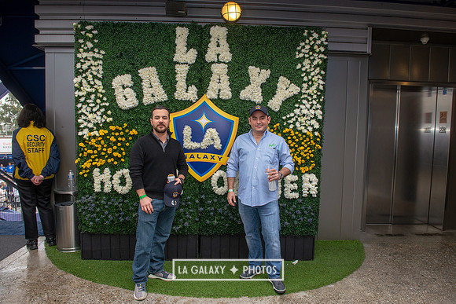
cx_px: 228
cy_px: 152
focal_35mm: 24
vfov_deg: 53.2
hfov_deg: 73.7
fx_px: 304
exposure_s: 1/160
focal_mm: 24
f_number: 6.3
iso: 500
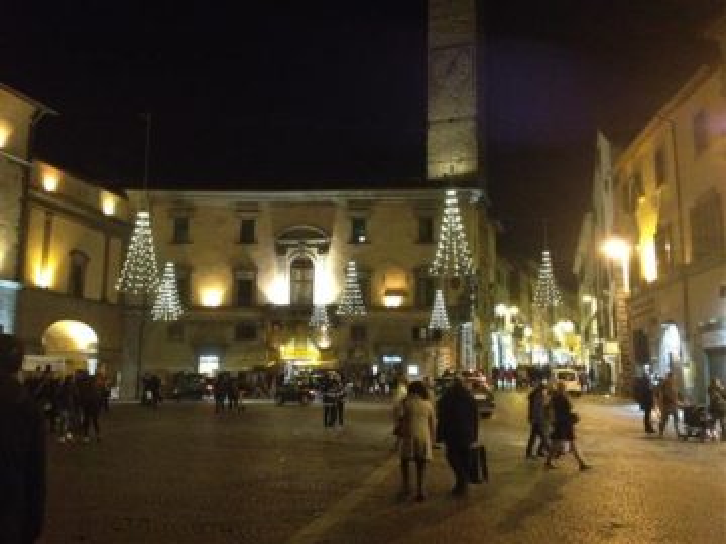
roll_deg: -1.6
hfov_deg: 52.6
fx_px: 734
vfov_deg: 40.7
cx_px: 363
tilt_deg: +9.4
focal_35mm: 35
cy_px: 272
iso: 800
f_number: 2.4
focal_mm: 4.28
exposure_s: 1/15
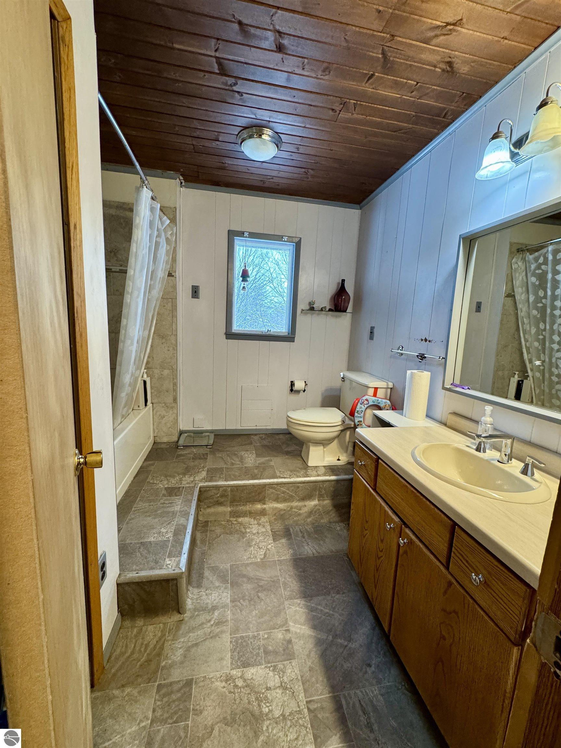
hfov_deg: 85.7
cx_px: 280
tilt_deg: -8.9
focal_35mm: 14
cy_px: 374
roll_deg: -2.5
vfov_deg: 102.1
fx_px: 303
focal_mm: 2.22
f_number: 2.2
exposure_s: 1/60
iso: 400
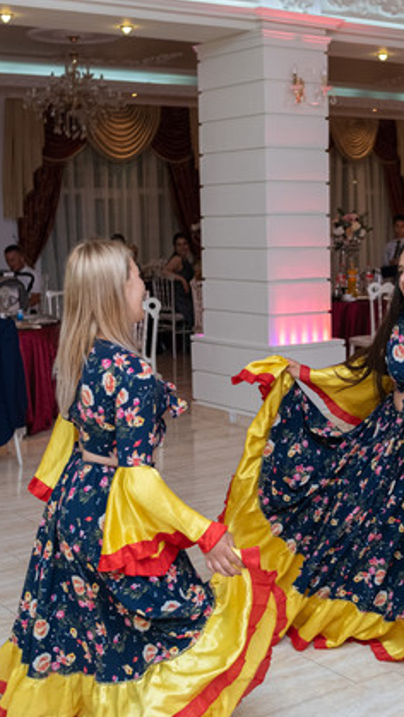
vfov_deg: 37.2
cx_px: 305
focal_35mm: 56
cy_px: 357
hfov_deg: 21.3
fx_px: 1065
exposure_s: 1/125
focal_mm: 23
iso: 1000
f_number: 2.5
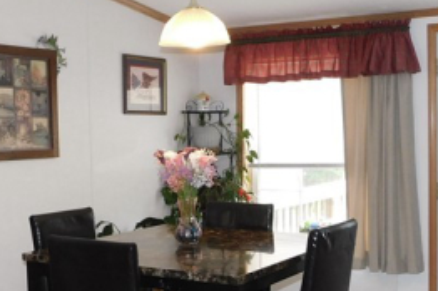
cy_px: 179
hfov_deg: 32.9
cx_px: 210
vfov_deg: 22.2
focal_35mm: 61
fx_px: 741
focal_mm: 4
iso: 200
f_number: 3
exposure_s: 1/30
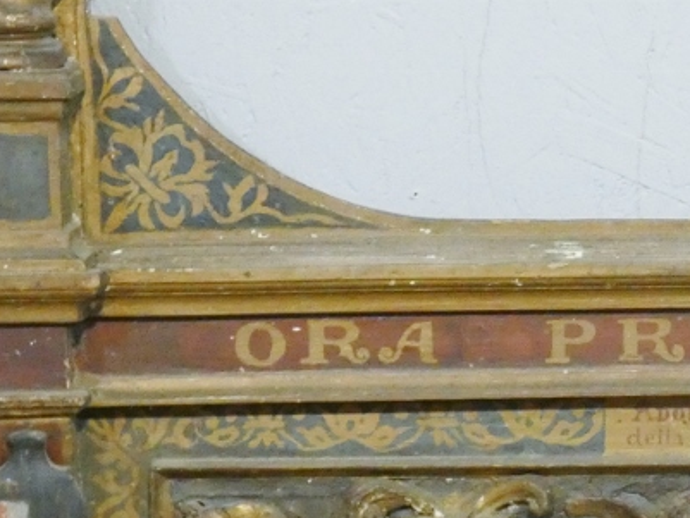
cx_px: 736
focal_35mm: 230
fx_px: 4586
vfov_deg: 6.5
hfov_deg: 8.5
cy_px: 406
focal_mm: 16
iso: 1250
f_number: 4.7
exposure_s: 1/80
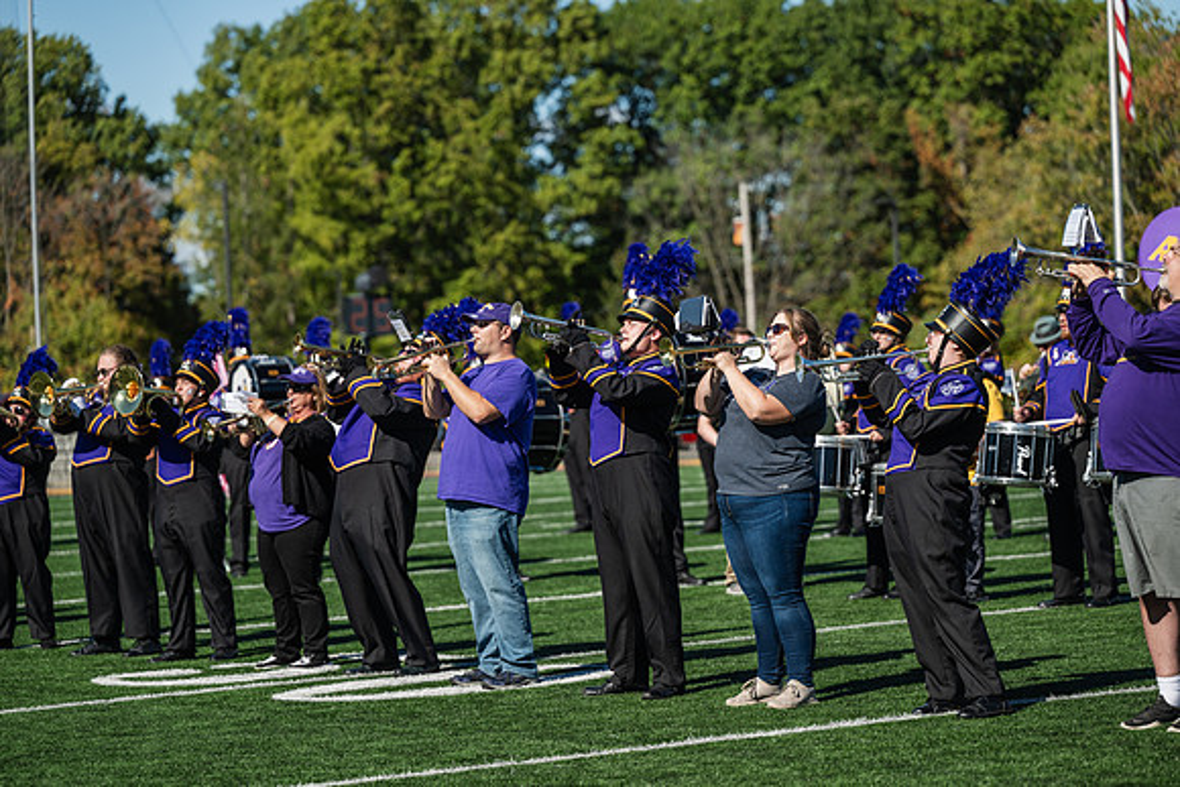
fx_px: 3770
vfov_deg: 11.9
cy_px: 394
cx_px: 590
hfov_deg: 17.8
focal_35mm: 115
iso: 80
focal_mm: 115
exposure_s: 1/1250
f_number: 3.2
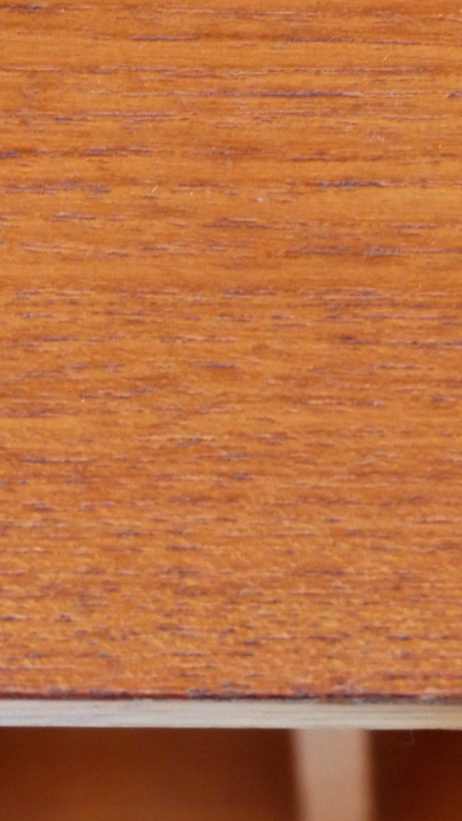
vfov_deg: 9.4
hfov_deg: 5.3
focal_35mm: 229
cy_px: 411
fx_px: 4987
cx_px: 369
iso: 400
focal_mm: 25.6
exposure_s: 1/20
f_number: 2.8
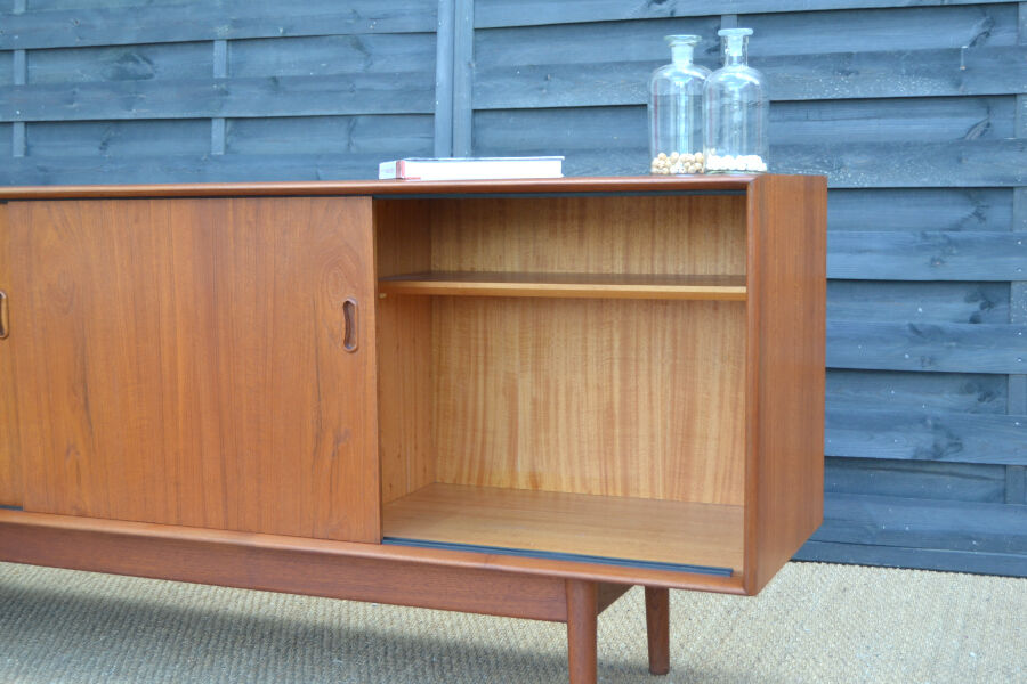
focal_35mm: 48
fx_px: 1369
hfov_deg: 41.1
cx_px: 514
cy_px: 342
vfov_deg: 28.1
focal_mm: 32
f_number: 4.5
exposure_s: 1/125
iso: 360
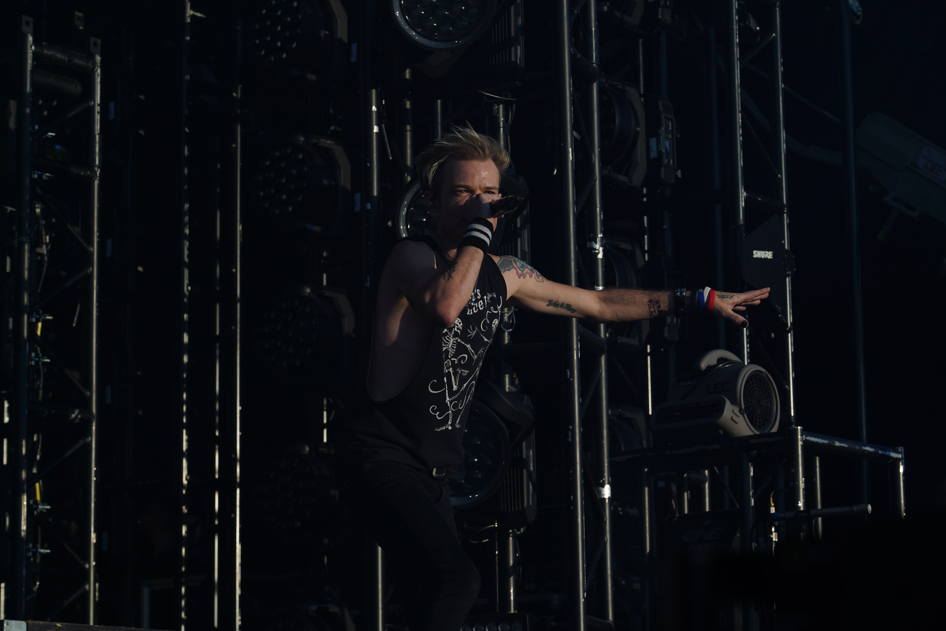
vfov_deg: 13.0
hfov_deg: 19.5
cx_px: 473
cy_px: 316
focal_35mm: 105
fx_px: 2759
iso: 100
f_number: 7.1
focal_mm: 105
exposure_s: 1/400
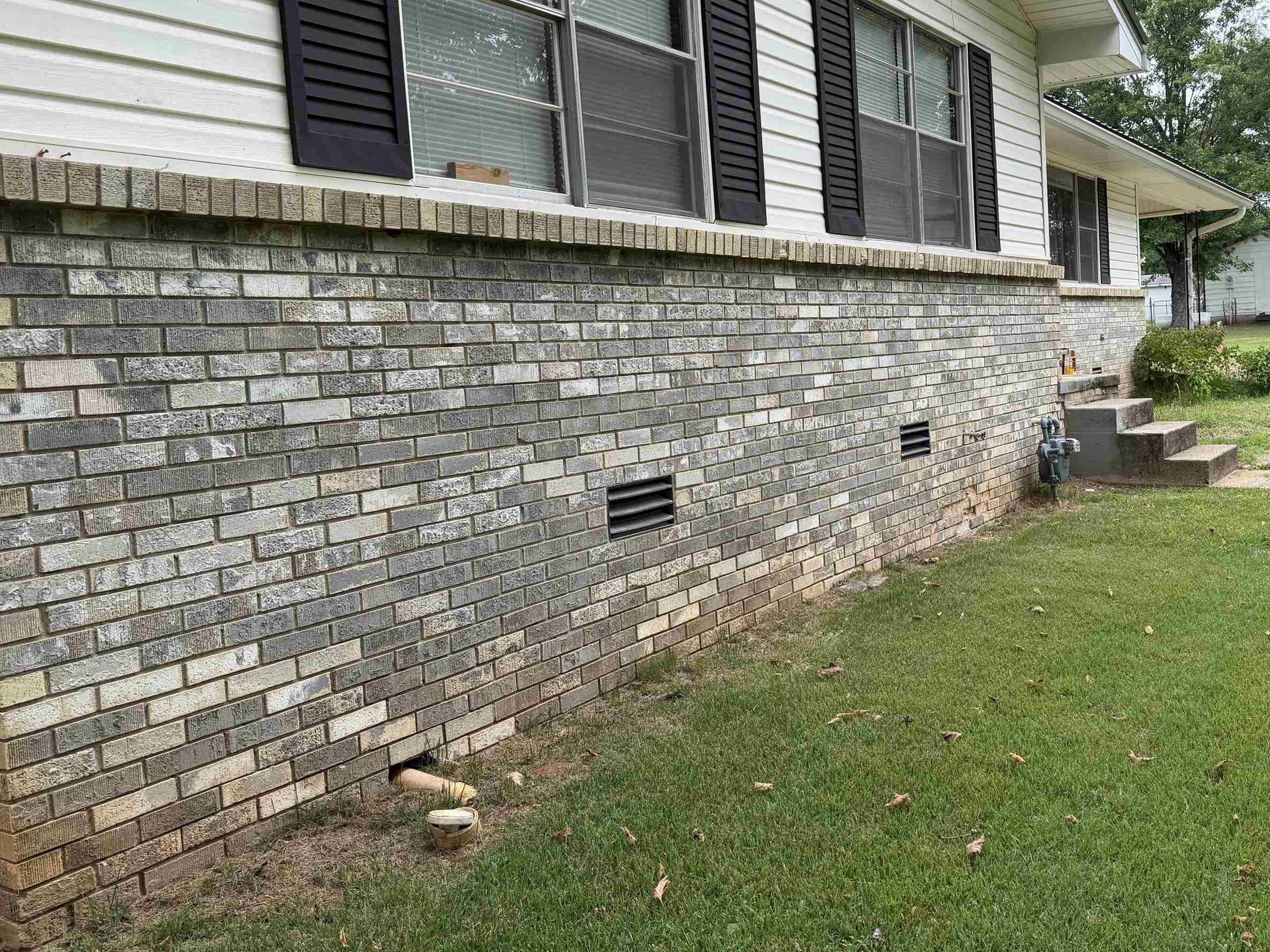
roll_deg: +2.9
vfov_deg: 45.3
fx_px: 1137
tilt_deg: -3.4
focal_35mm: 31
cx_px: 796
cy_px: 412
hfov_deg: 57.6
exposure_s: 1/1046
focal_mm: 6.76
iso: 80
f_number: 1.78
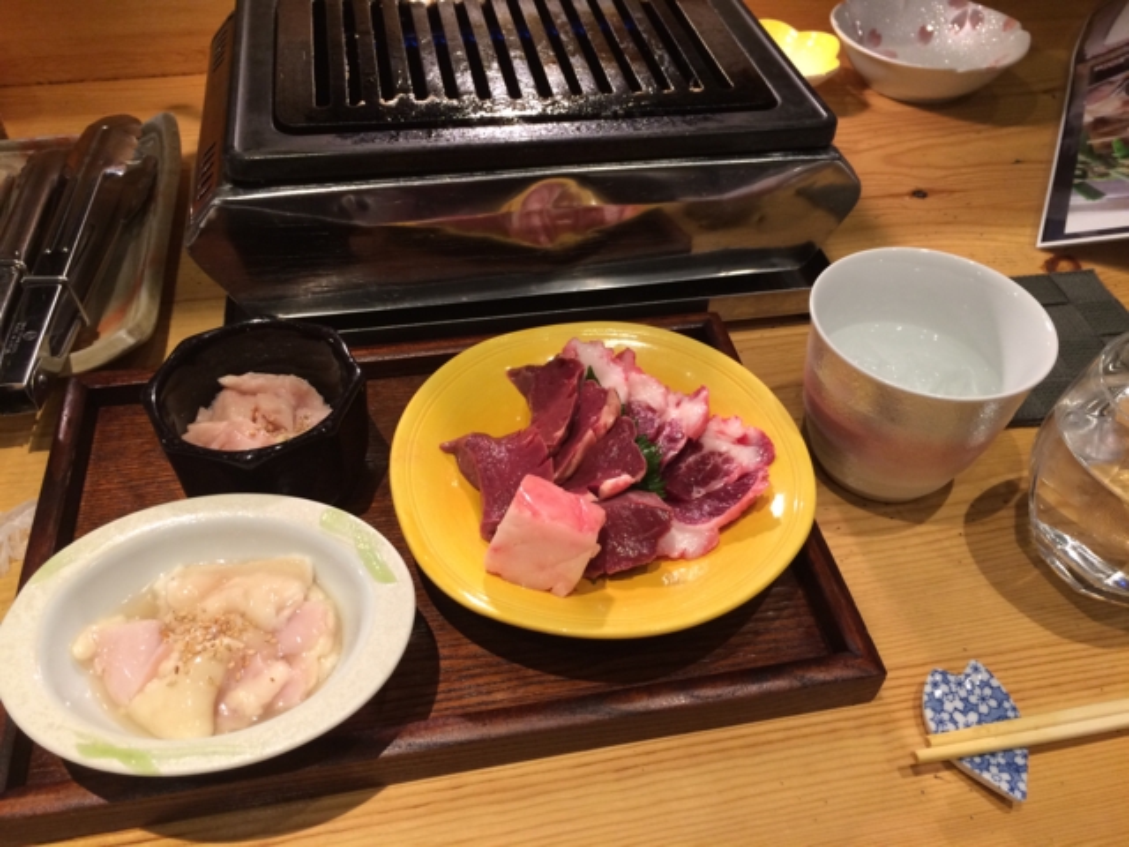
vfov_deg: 48.2
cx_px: 564
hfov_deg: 61.7
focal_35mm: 29
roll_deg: -0.7
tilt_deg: -44.1
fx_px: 946
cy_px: 424
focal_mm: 4.15
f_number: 2.2
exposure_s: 1/30
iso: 64
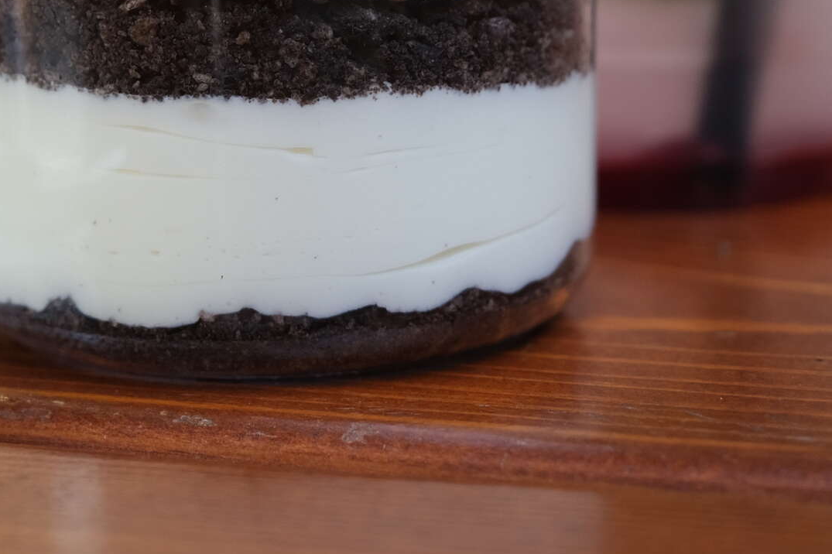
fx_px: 3096
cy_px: -179
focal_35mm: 134
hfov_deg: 15.2
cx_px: 129
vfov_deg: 10.0
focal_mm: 32.1
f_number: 2.8
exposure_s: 1/125
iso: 320
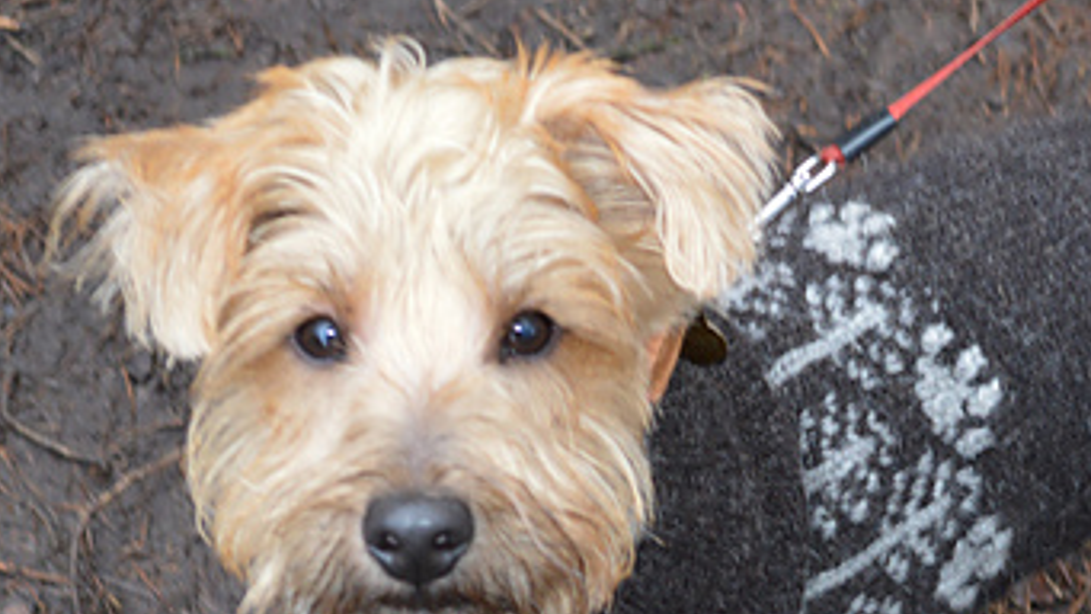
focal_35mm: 118
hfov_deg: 18.1
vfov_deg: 10.2
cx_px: 793
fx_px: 3414
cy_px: 547
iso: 640
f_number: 5.3
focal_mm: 40
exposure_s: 1/60
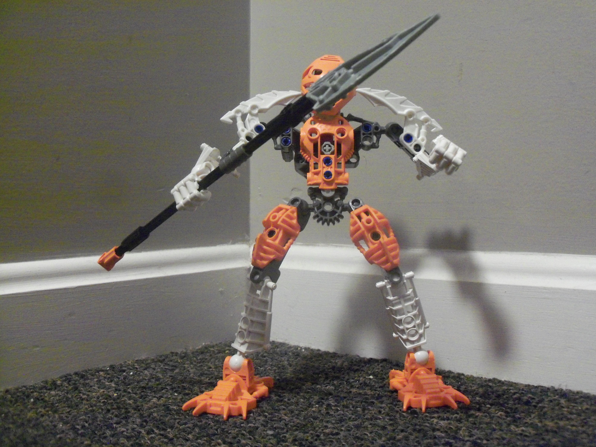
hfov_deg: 52.6
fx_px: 603
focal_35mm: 35
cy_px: 224
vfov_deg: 40.7
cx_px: 298
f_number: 3
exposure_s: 1/2.5
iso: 400
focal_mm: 6.3
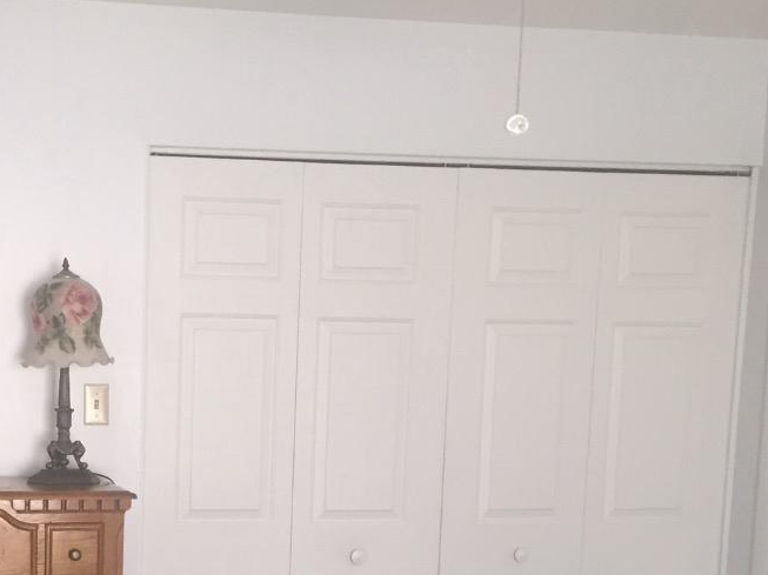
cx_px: 146
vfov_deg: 22.3
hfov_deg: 29.5
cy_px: 520
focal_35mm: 64
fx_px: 1419
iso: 40
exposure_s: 1/30
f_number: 2.2
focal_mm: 4.15
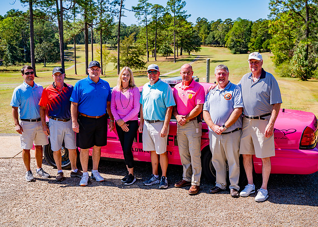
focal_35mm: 41
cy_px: 116
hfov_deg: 46.1
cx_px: 165
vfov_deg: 33.8
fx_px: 374
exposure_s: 1/640
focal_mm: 38
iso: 100
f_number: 4
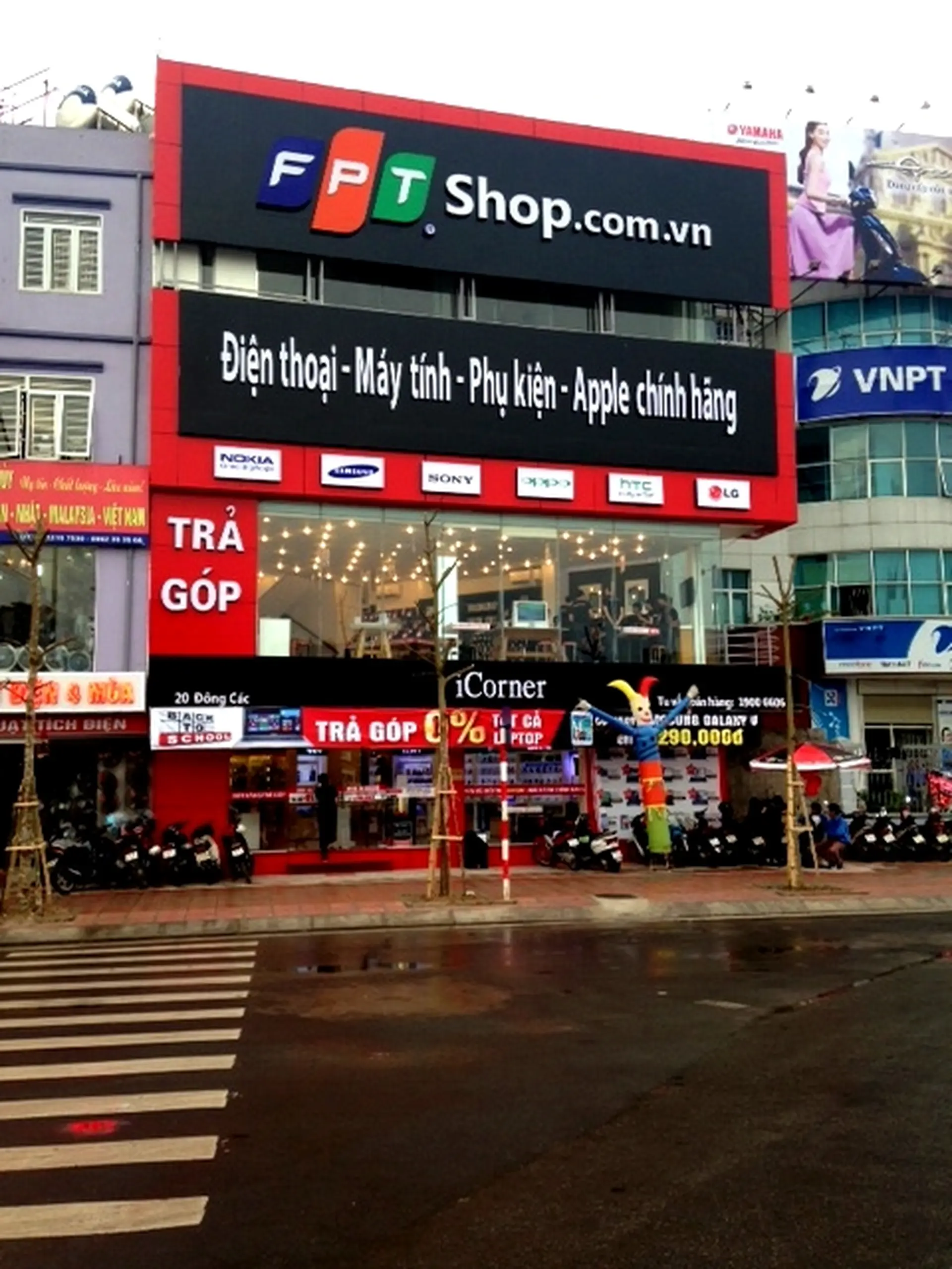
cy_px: 634
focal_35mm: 33
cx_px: 476
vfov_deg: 55.4
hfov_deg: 42.9
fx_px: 1210
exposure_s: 1/321
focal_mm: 4.12
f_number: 2.4
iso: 50
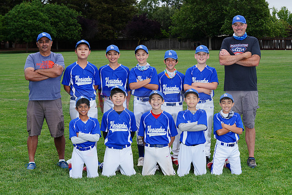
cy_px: 98
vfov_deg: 19.2
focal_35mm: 71
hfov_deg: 28.4
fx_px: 576
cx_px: 146
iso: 200
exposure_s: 1/200
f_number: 9
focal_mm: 71
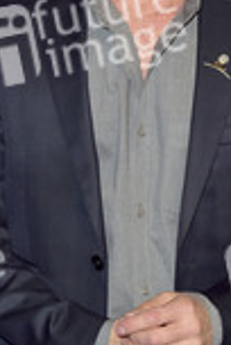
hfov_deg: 7.5
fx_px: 1763
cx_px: 137
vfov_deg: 11.2
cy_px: 152
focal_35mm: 184
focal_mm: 70
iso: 250
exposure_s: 1/250
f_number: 6.3
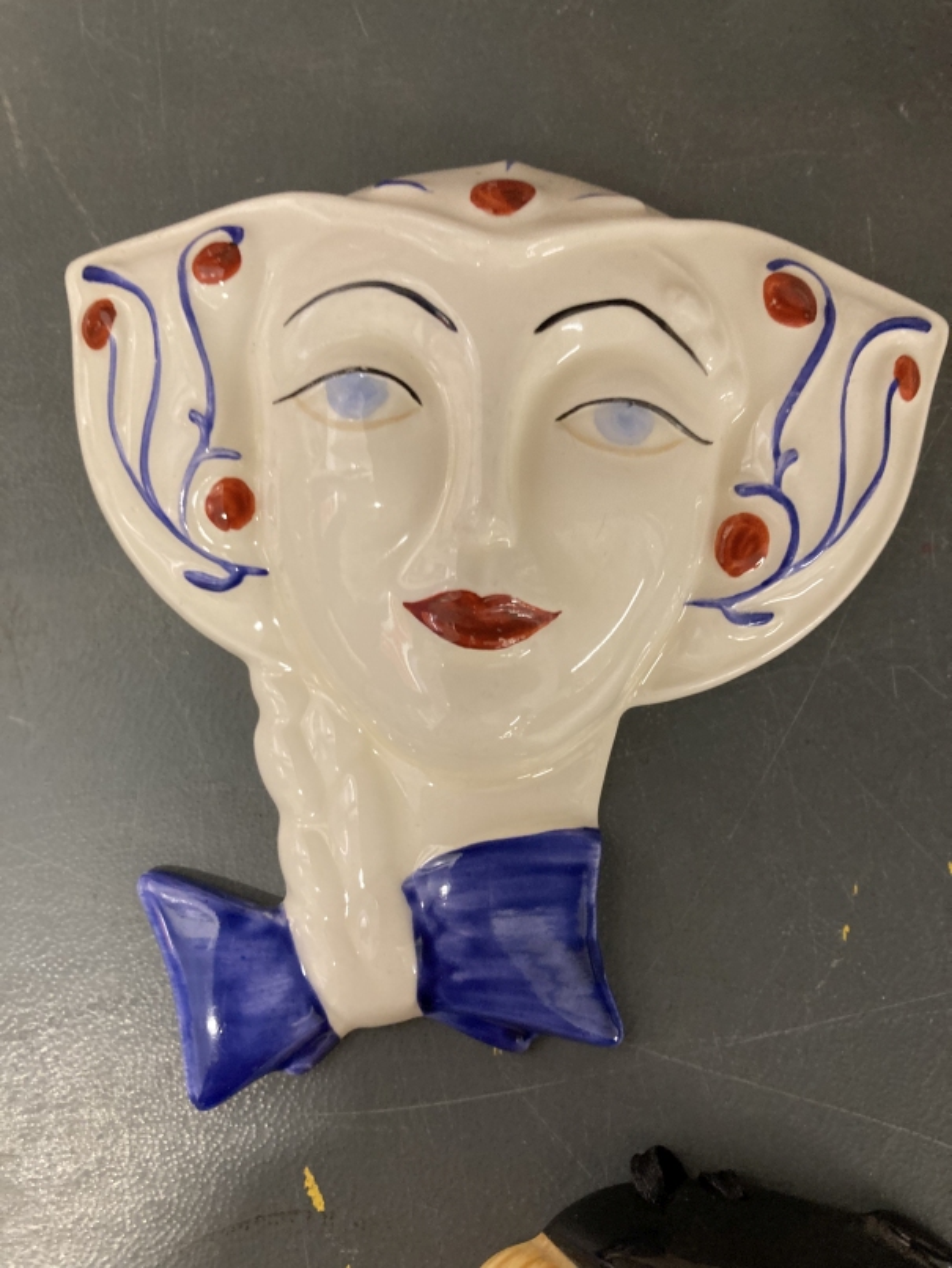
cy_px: 634
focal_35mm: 28
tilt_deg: -79.5
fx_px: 1026
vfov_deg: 63.4
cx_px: 476
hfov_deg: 49.8
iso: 160
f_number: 1.8
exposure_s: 1/50
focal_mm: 3.99
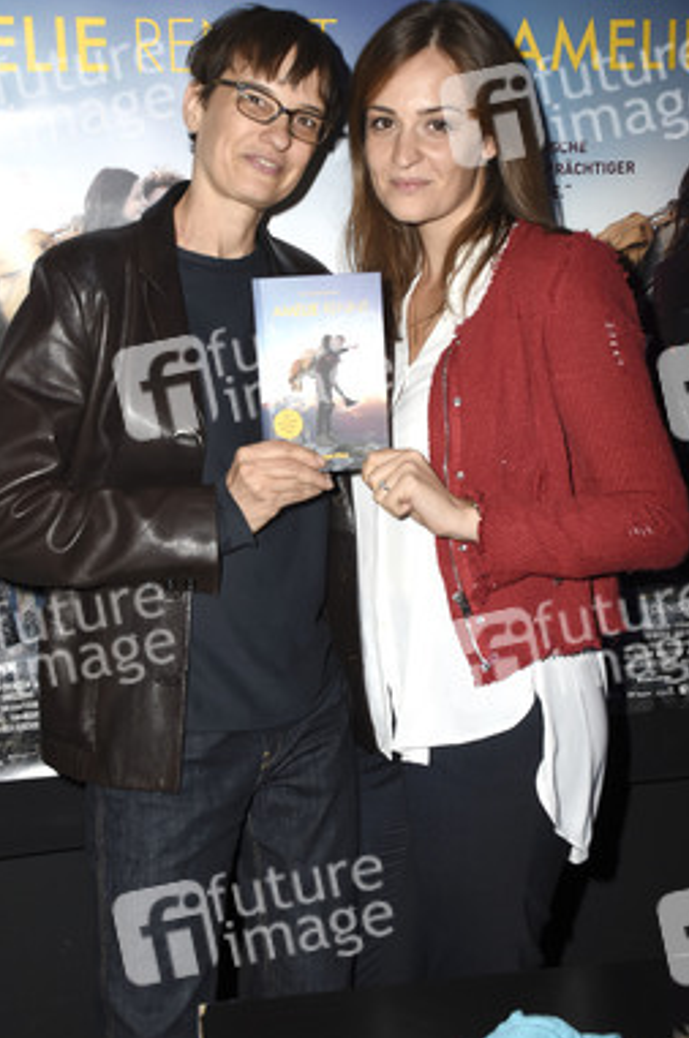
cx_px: 332
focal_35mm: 43
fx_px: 1224
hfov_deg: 31.4
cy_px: 512
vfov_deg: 45.9
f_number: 6.3
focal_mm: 27
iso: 640
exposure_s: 1/160
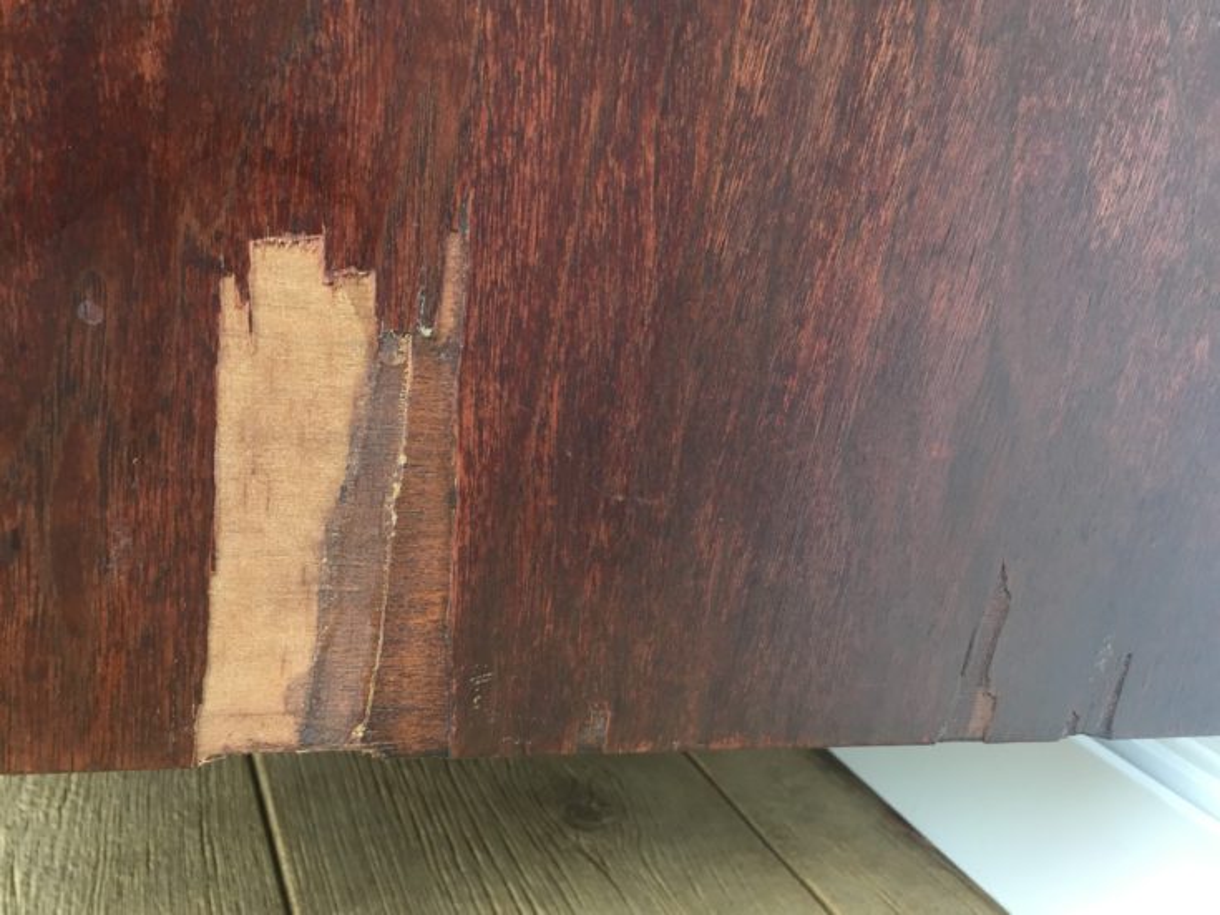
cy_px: 458
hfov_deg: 61.7
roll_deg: -2.5
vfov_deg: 48.2
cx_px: 610
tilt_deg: -11.9
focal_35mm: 29
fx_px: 1022
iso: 80
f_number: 2.2
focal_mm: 4.15
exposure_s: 1/30
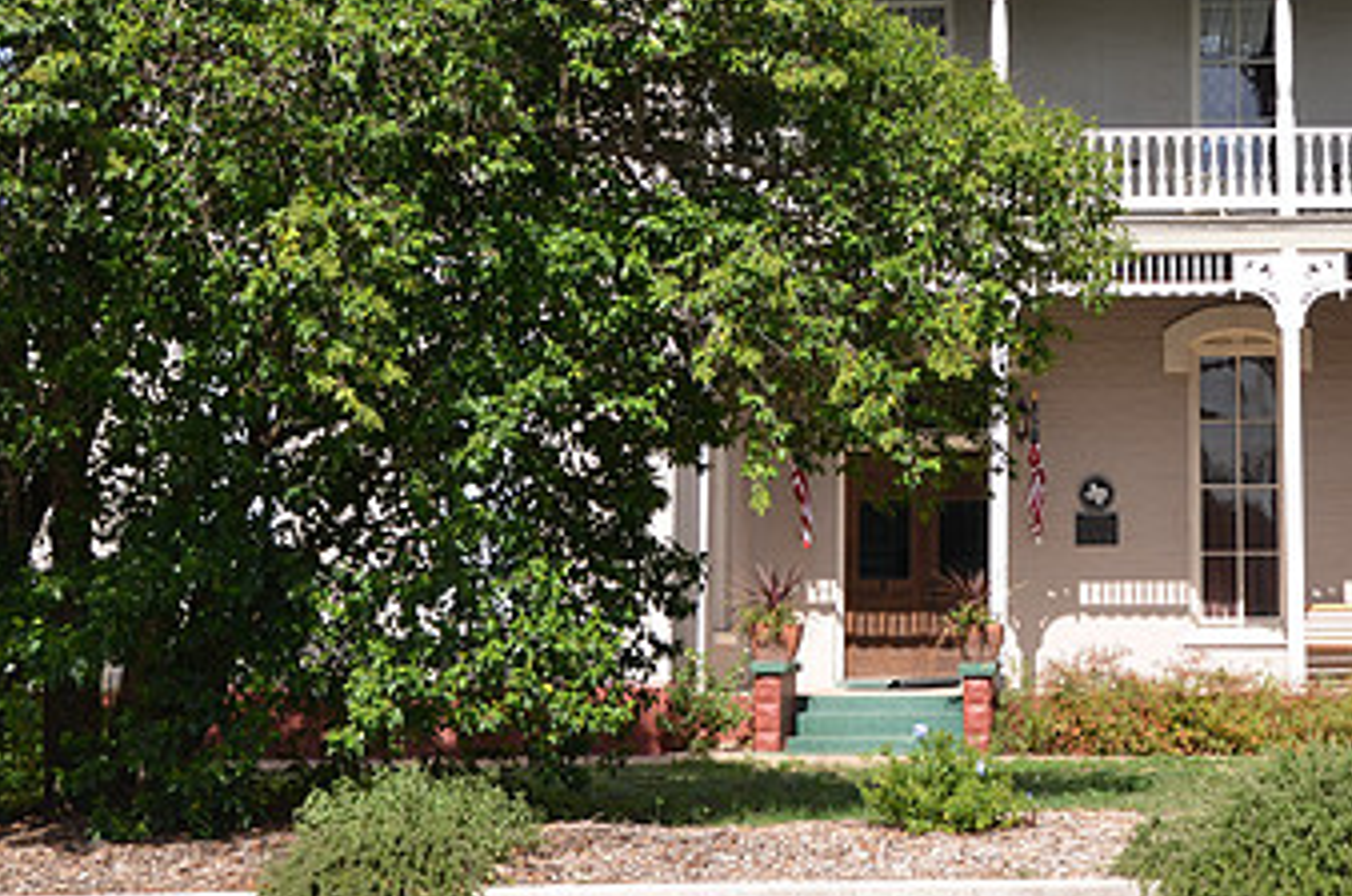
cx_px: 1080
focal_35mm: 72
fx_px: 2699
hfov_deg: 27.6
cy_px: 132
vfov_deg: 18.6
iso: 100
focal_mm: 28
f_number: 6.3
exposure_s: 1/250
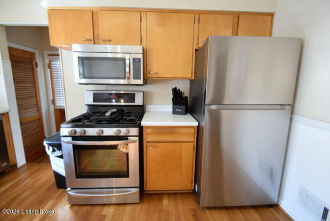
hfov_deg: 100.4
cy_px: 110
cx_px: 165
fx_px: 138
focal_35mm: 15
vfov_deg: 77.4
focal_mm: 10
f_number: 4
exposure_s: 1/60
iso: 640
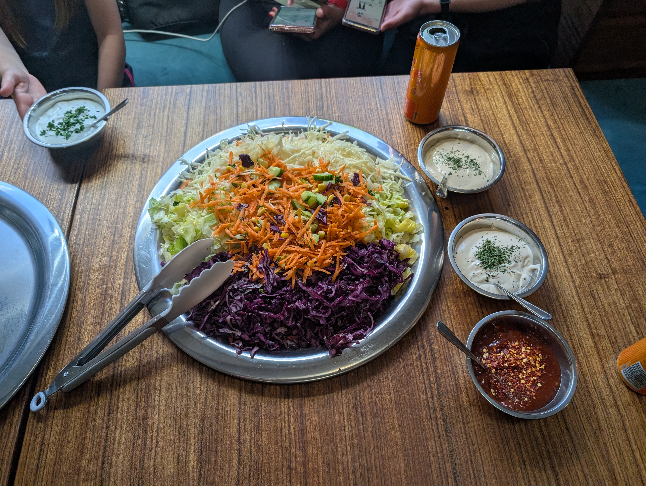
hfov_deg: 71.5
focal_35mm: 24
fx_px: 449
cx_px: 323
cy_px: 243
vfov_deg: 56.9
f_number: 1.68
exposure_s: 1/111
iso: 50
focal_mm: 6.9
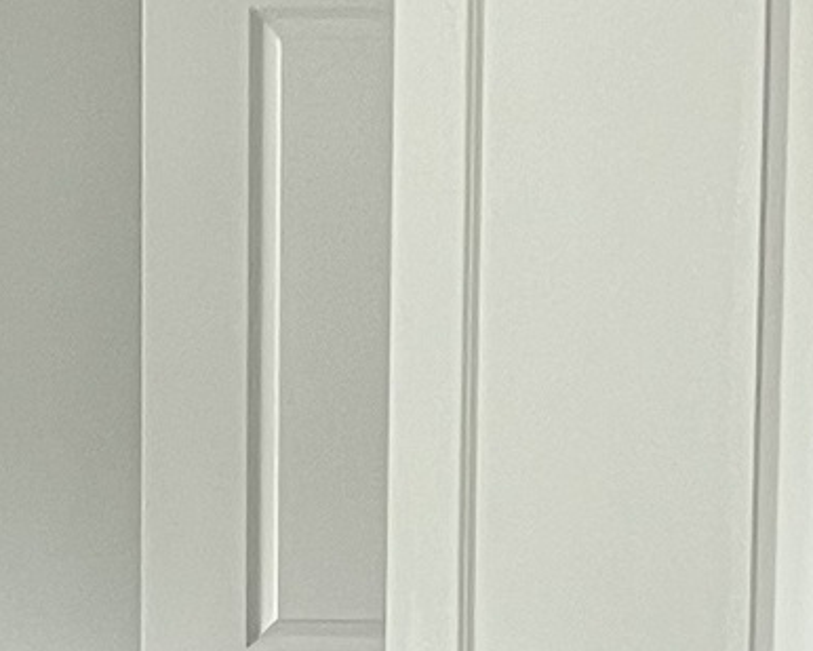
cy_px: 1159
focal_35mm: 202
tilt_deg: -5.9
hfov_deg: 9.6
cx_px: 333
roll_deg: -1.1
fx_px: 4862
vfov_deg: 7.4
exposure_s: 1/60
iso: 200
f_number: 1.5
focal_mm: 5.7
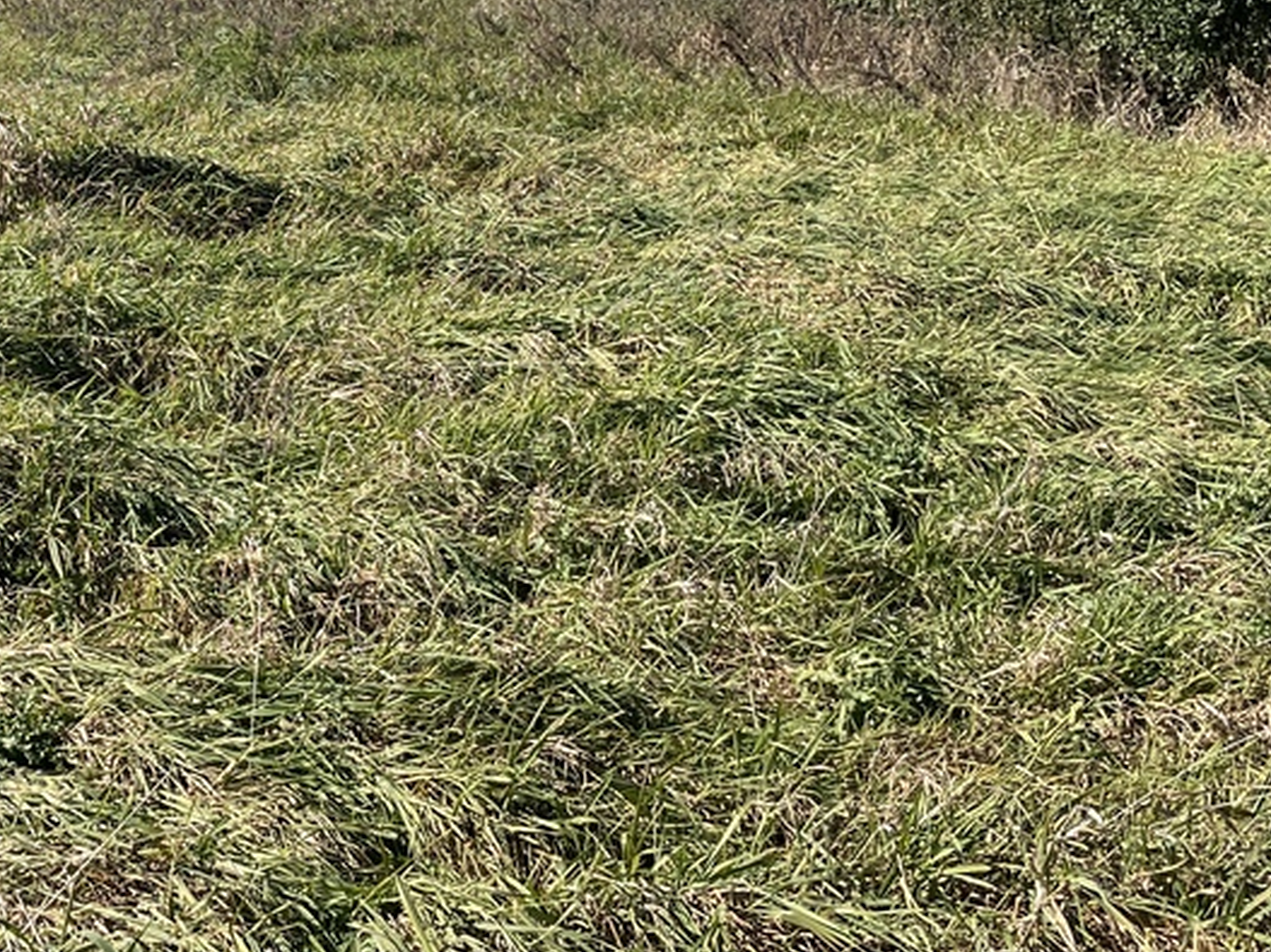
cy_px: -67
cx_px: 2
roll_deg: -0.3
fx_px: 2606
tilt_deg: +0.2
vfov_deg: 19.9
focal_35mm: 71
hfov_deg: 26.0
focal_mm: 4.2
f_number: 1.6
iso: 32
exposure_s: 1/2817
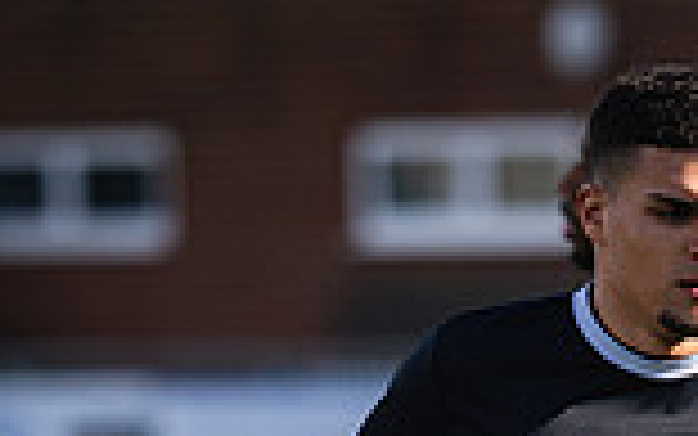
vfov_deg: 2.2
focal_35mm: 602
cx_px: 669
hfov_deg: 3.5
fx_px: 11456
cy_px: 939
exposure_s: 1/1600
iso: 80
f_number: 1.8
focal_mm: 135
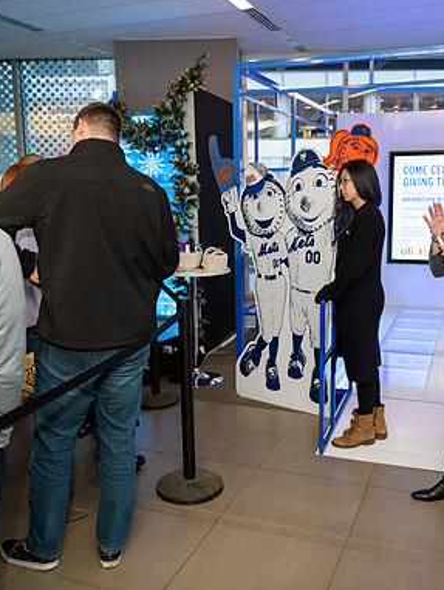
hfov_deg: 40.7
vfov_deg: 52.6
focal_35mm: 35
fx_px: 598
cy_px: 293
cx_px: 240
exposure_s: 1/125
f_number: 3.2
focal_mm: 24
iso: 400
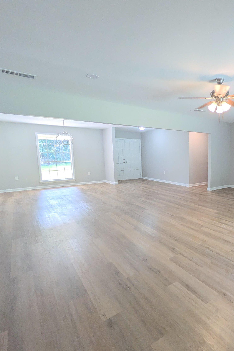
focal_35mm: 20
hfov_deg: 57.1
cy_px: 177
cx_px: 189
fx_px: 195
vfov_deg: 84.0
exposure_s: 1/120
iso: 108
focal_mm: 1.83
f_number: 2.2
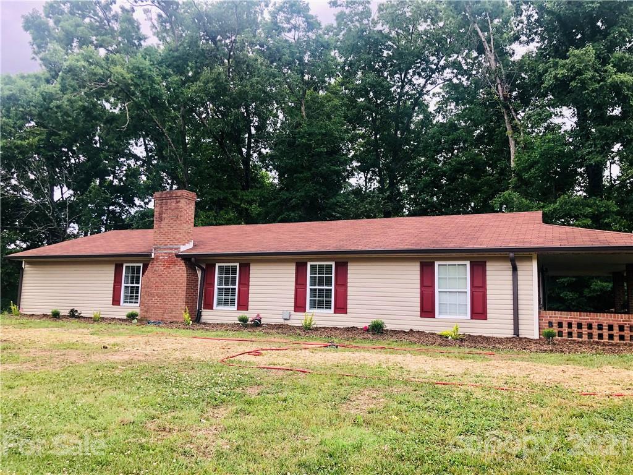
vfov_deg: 49.7
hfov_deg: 63.4
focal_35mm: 28
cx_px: 316
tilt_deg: +6.8
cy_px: 238
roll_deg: -0.3
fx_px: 512
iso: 20
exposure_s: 1/226
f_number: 1.8
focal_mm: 4
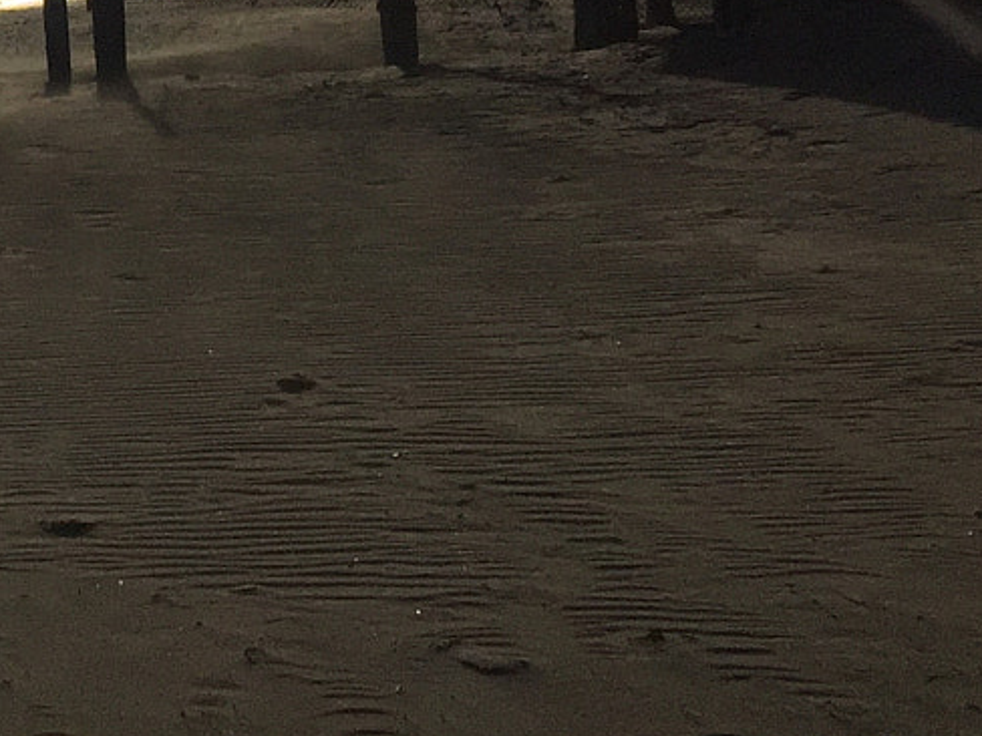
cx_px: -408
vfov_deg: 14.2
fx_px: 2695
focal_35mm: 95
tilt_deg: +7.1
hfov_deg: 18.7
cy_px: -463
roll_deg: -3.2
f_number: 2.2
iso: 40
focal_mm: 4.15
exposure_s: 1/40000
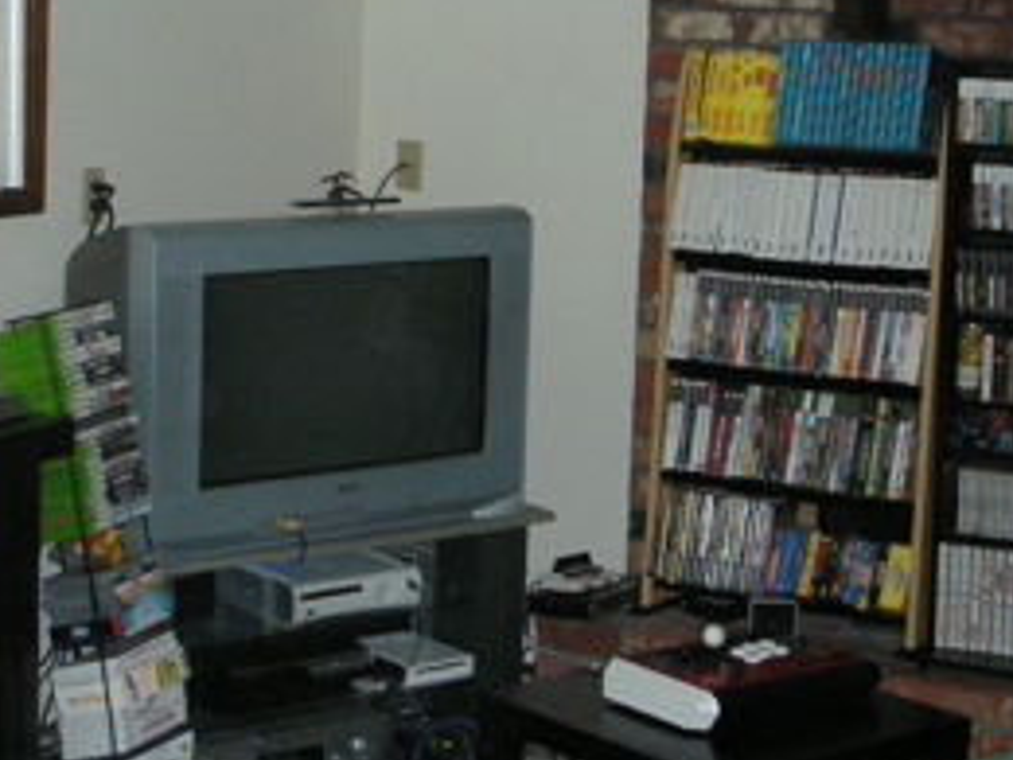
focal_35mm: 86
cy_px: 136
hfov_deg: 22.7
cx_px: 370
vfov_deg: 17.0
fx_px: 2517
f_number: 2.8
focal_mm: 5.8
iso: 197
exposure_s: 1/60
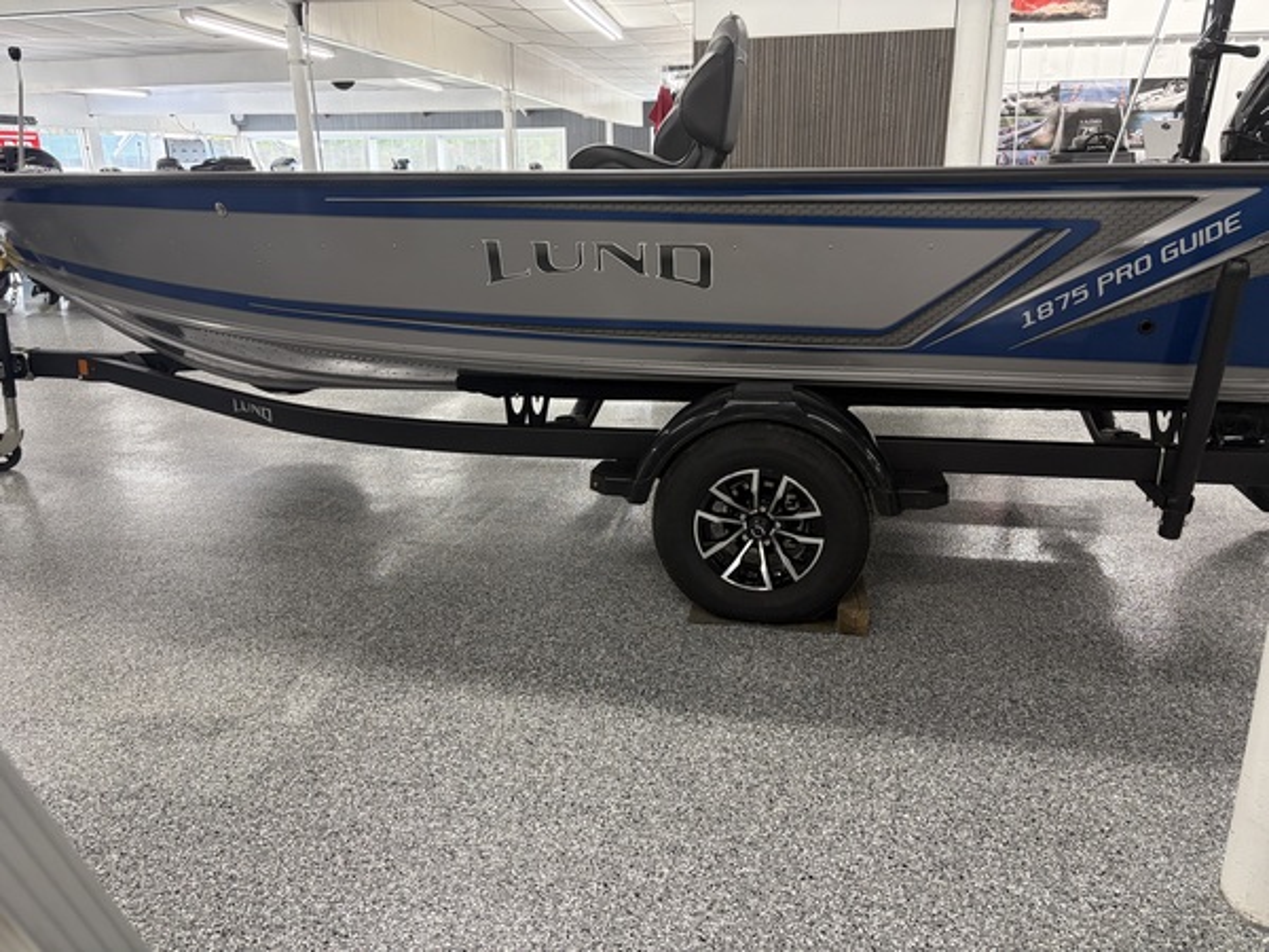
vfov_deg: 53.1
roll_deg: +0.5
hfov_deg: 67.3
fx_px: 953
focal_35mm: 26
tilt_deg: -18.0
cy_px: 476
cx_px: 634
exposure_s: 1/60
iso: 160
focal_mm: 5.96
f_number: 1.6
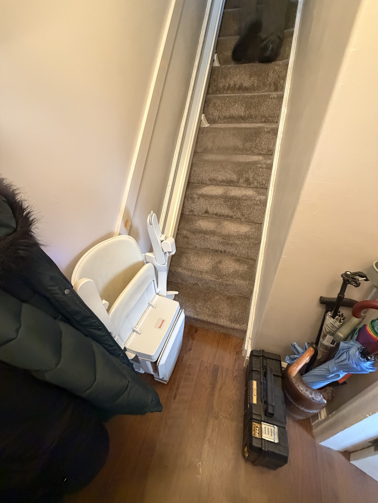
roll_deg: +3.8
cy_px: 252
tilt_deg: -38.3
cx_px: 189
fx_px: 204
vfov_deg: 102.1
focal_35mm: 14
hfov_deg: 85.7
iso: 800
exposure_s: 1/50
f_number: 2.2
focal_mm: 2.22
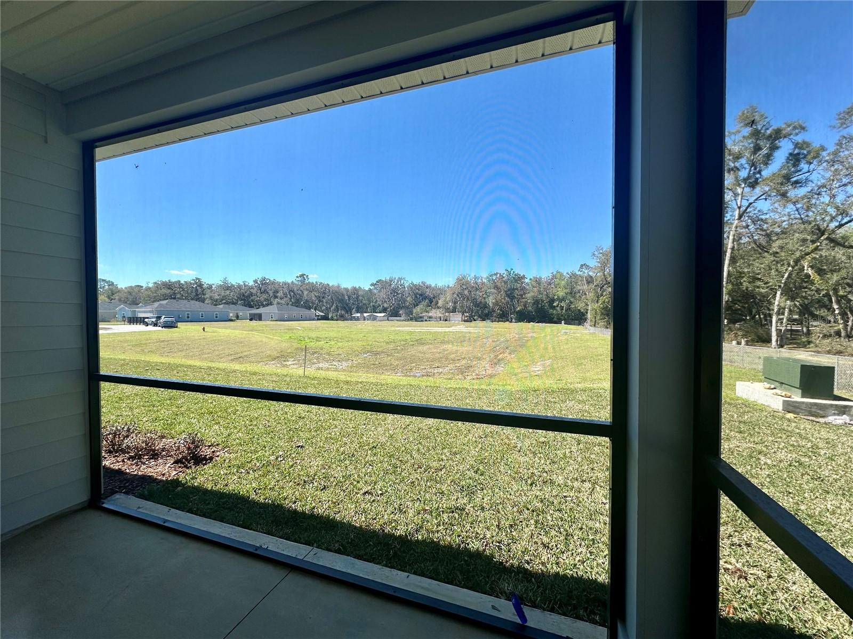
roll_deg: +0.5
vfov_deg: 85.7
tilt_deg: -2.1
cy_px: 320
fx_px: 345
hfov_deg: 102.1
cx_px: 426
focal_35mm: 14
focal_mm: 2.22
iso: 40
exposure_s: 1/988
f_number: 2.2
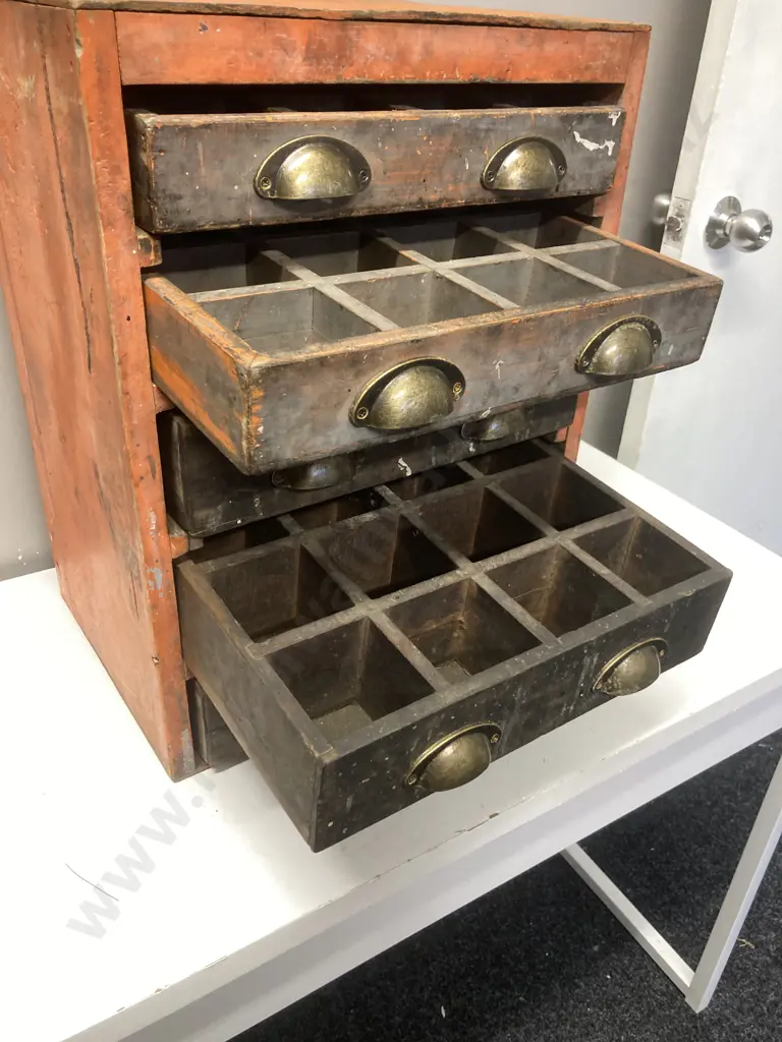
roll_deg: -3.8
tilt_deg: -28.1
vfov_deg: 63.4
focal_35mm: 28
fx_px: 843
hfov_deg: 49.7
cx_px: 391
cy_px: 521
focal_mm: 3.99
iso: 125
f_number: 1.8
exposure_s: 1/50
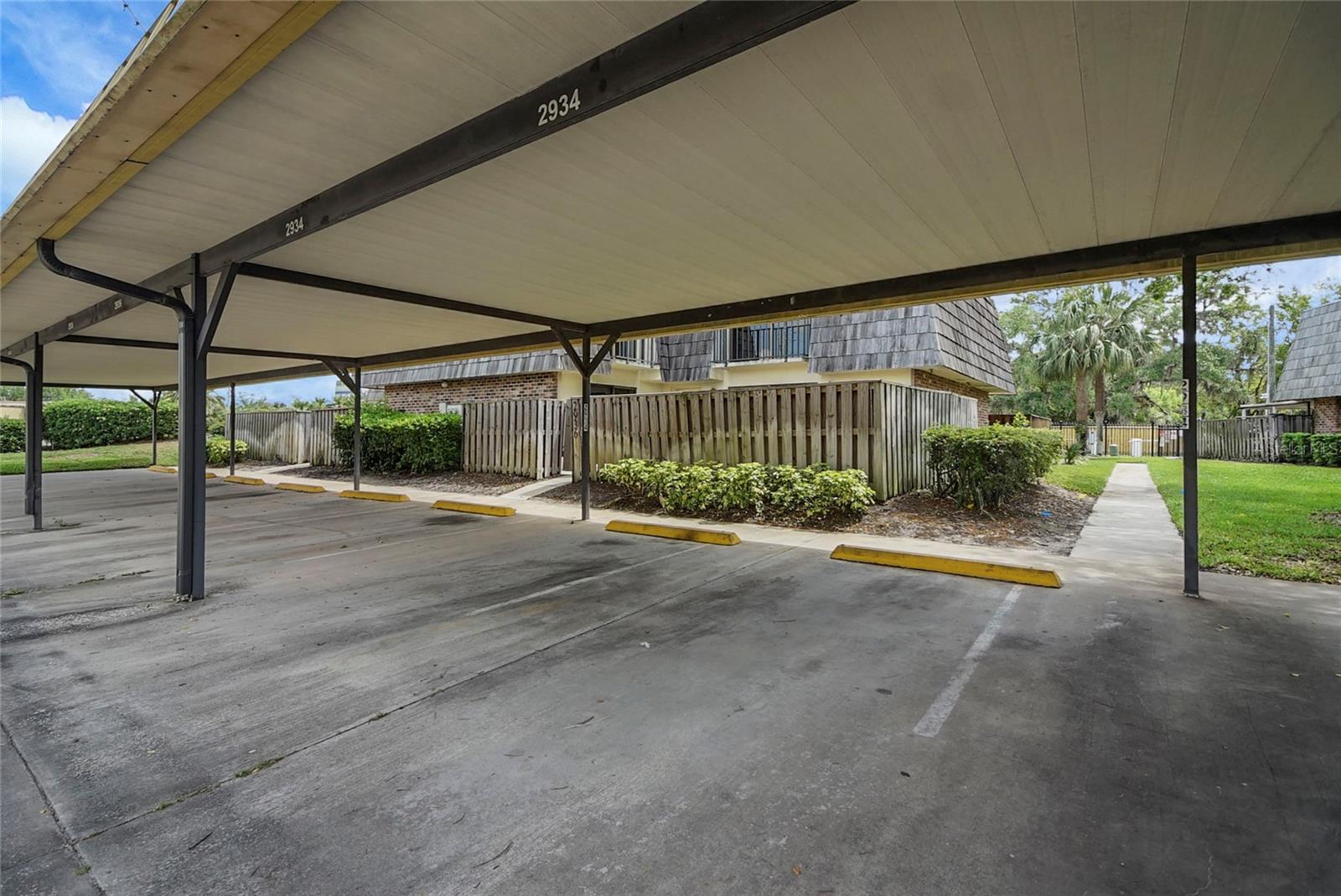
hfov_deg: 100.4
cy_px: 448
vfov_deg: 77.4
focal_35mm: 15
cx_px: 670
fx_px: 559
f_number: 5
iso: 500
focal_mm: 10
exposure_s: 1/500
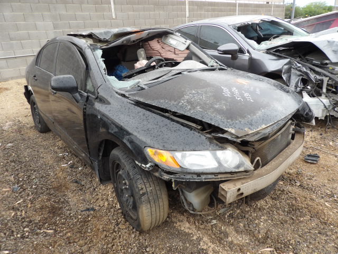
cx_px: 169
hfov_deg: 71.6
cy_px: 127
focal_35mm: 24
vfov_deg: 56.8
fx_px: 234
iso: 100
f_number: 3.2
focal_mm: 4.3
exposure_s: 1/47
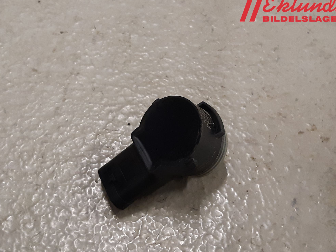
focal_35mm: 27
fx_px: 262
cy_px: 124
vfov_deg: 51.4
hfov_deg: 65.3
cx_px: 170
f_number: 1.7
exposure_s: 1/50
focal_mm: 3.93
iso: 200
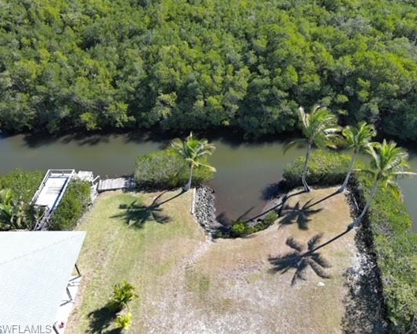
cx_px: 245
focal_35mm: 33
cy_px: 167
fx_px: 407
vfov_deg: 44.6
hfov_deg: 53.9
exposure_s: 1/52.3
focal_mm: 10.57
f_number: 2.8
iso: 100
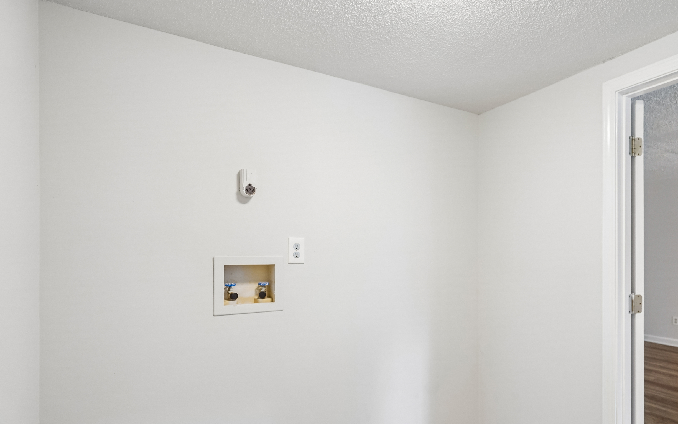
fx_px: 370
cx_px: 411
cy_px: 246
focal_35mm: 20
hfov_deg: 83.9
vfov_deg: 59.3
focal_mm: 16
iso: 400
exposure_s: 1/5
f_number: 9
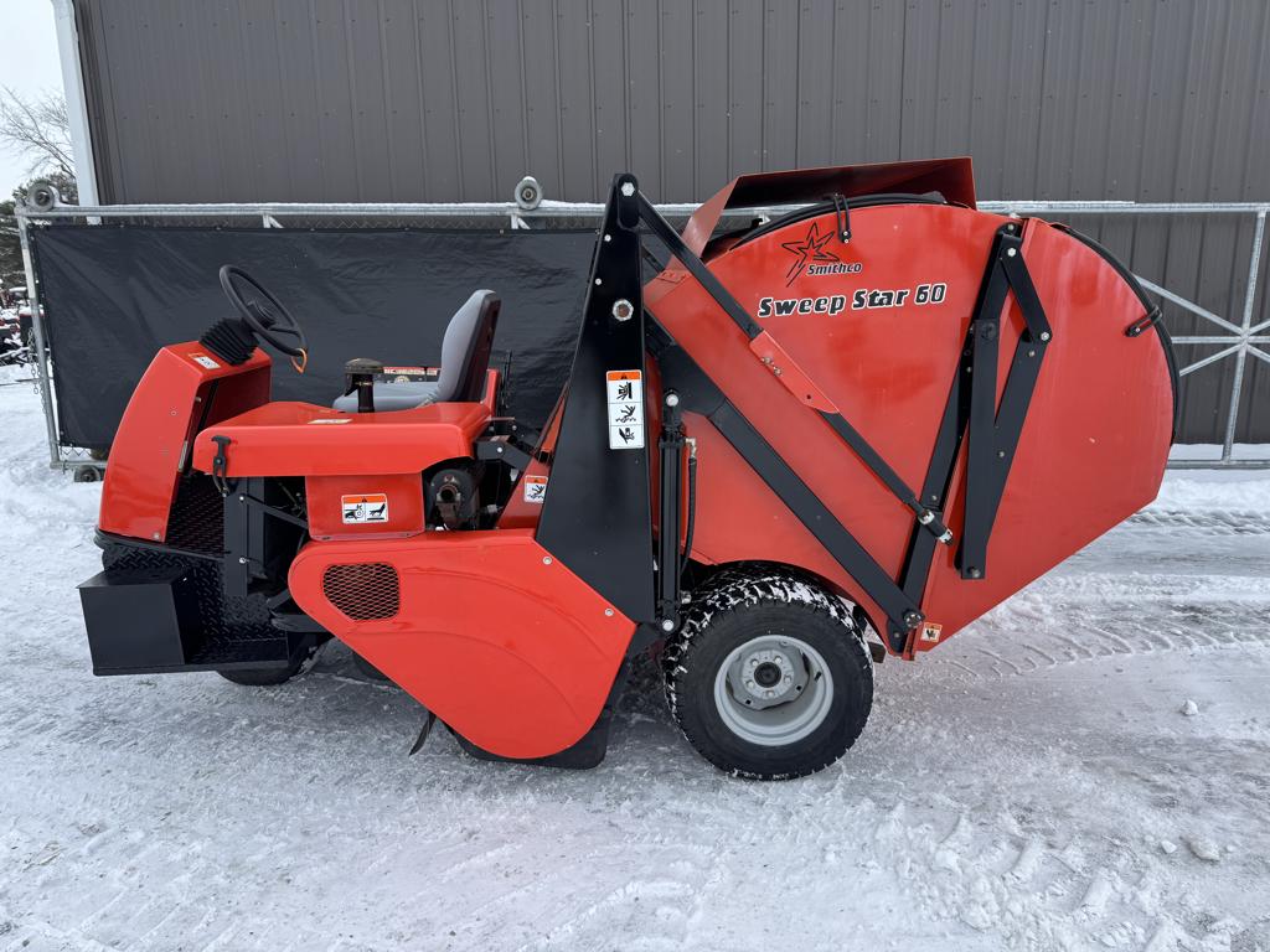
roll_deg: +0.9
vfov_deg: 56.8
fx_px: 881
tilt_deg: -12.1
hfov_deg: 71.6
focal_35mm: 24
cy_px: 476
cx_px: 635
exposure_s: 1/2174
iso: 80
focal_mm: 6.76
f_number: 1.78
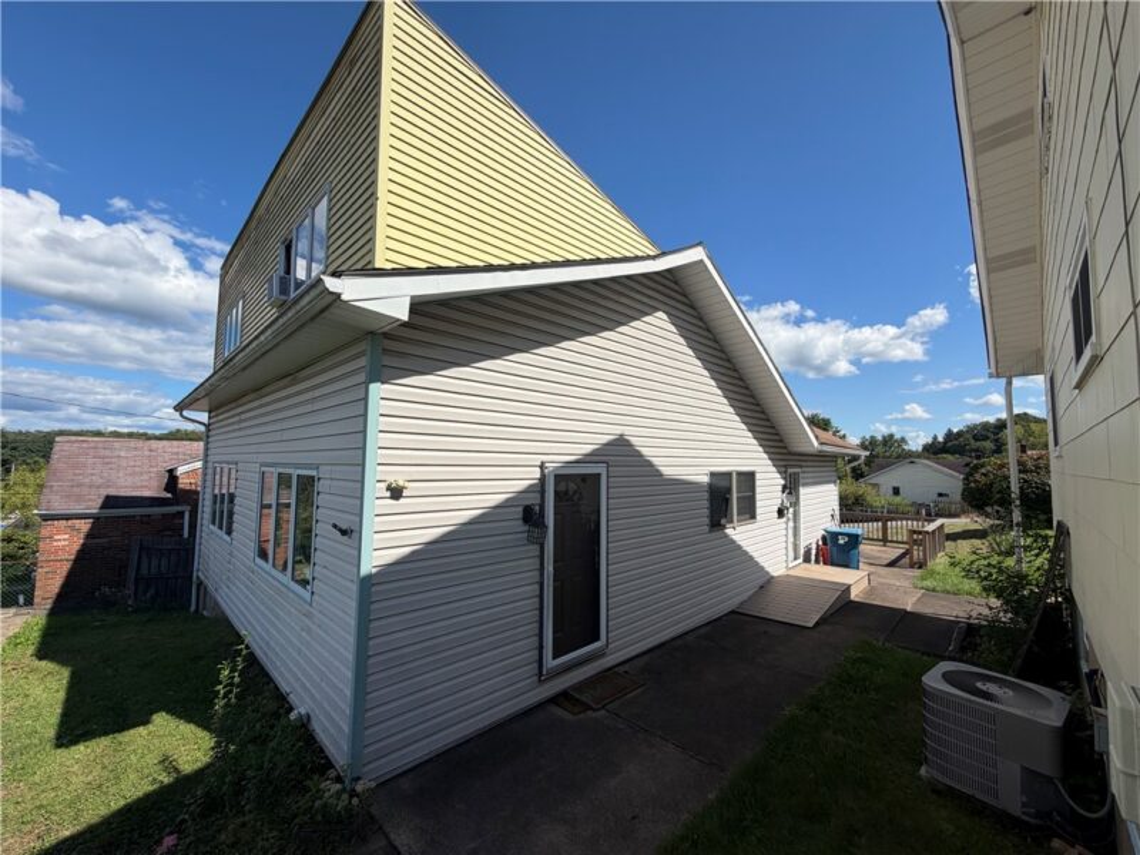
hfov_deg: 102.1
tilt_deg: +3.6
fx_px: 461
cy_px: 428
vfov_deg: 85.7
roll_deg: -0.2
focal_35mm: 14
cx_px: 570
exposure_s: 1/1211
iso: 20
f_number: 2.2
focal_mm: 2.22
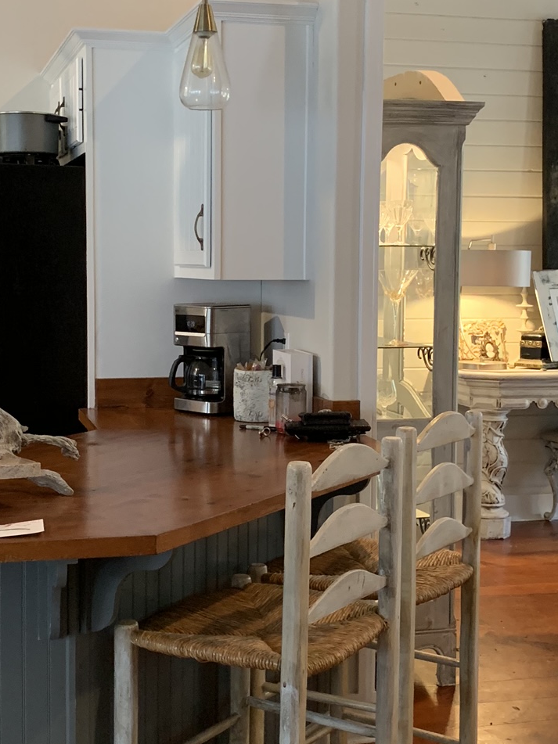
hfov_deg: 26.0
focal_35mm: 56
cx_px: 221
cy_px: 374
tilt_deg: -4.2
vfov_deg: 34.4
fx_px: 1204
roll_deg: +0.1
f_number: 1.8
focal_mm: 4.25
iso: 320
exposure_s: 1/40
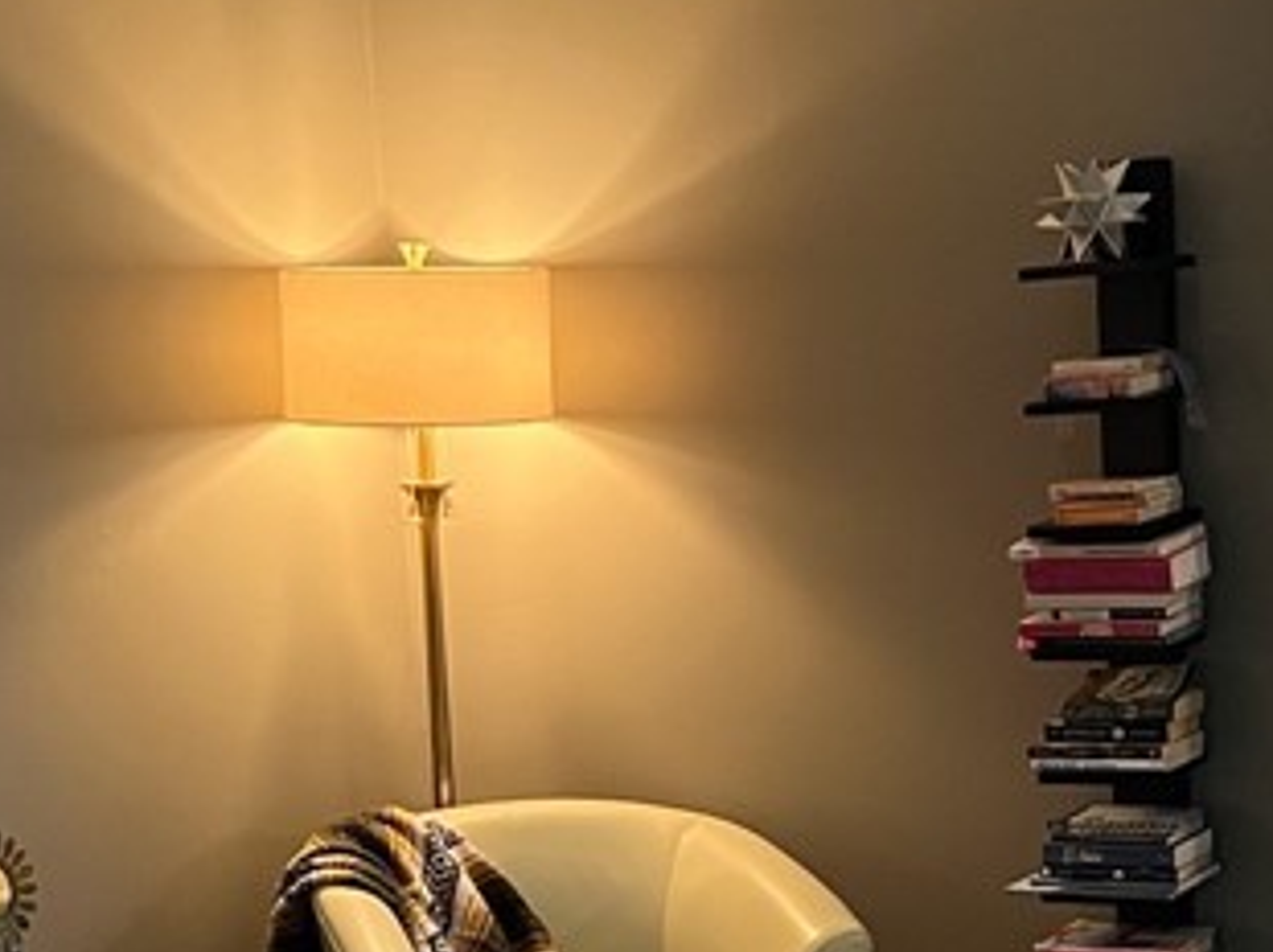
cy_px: 862
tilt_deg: -10.5
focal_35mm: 86
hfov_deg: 22.7
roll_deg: +3.3
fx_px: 3160
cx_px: 813
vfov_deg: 16.9
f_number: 1.5
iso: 500
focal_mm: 5.7
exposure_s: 1/60
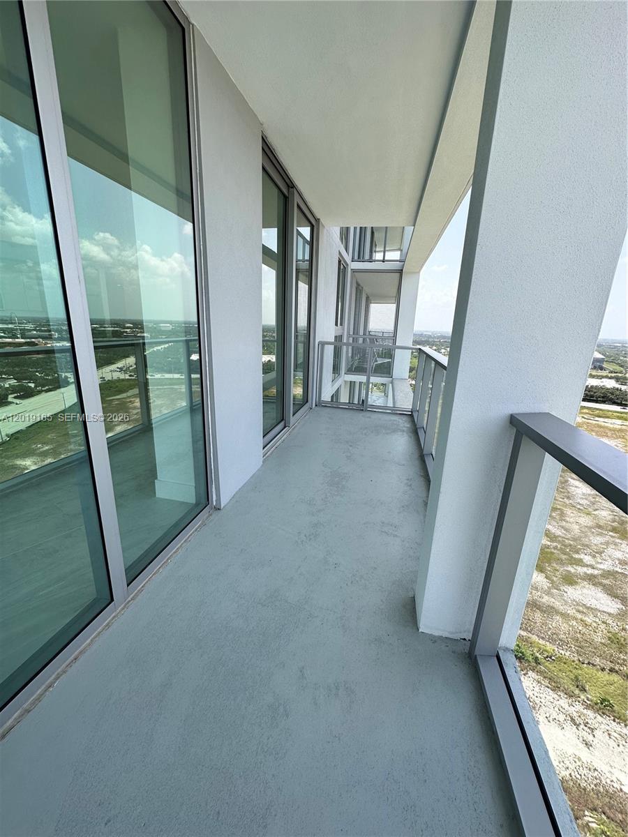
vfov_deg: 102.1
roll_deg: -1.3
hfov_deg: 85.7
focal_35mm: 14
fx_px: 339
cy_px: 418
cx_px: 314
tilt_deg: -16.5
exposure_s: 1/917
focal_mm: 2.22
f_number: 2.2
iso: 50
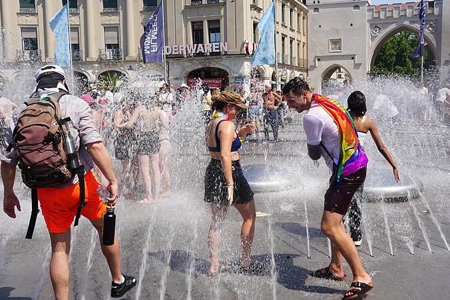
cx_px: 233
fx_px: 525
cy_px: 147
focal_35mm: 42
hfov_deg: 46.4
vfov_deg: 31.9
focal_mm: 35
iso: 100
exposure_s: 1/160
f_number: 10
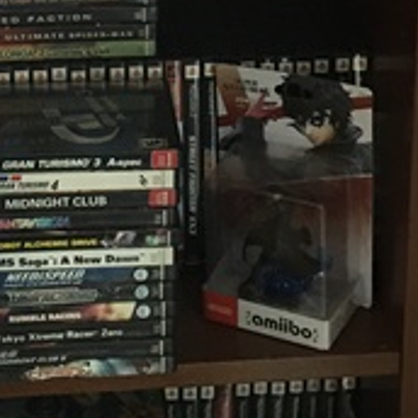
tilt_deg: -14.4
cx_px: 156
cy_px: -148
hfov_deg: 16.9
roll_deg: -1.1
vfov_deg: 15.9
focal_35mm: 103
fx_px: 1407
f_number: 2.2
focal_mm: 4.15
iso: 100
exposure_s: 1/10
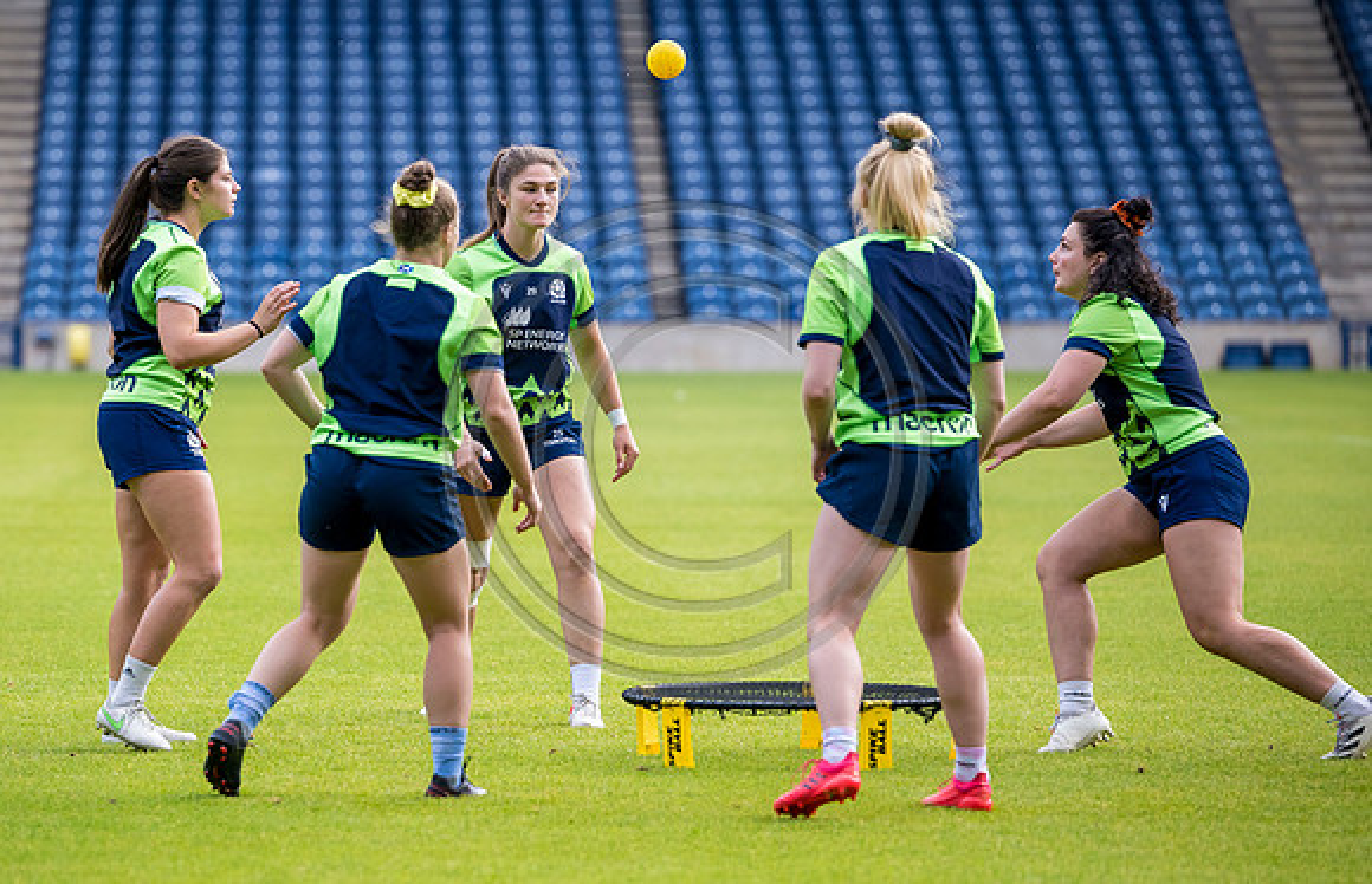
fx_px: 9251
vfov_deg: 5.5
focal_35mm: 245
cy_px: 477
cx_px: 447
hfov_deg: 8.5
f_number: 3.2
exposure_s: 1/1250
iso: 800
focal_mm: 180
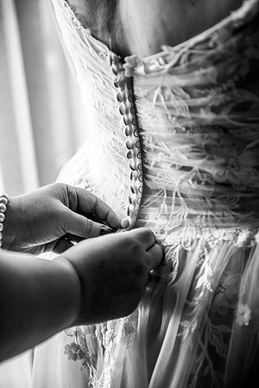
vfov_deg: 28.8
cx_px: 130
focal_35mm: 70
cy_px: 194
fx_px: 755
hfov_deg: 19.5
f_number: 2.8
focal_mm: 70
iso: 1000
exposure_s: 1/250
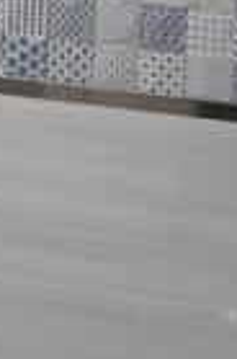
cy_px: -377
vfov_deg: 14.1
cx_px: -111
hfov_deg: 11.0
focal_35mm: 120
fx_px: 1191
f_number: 1.9
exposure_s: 1/50
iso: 648
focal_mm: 3.94
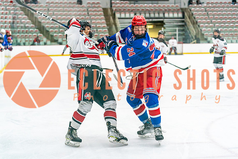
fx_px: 527
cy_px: 76
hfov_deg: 25.4
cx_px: 113
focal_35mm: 80
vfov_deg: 17.1
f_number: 2.8
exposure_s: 1/1000
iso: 3200
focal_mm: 71
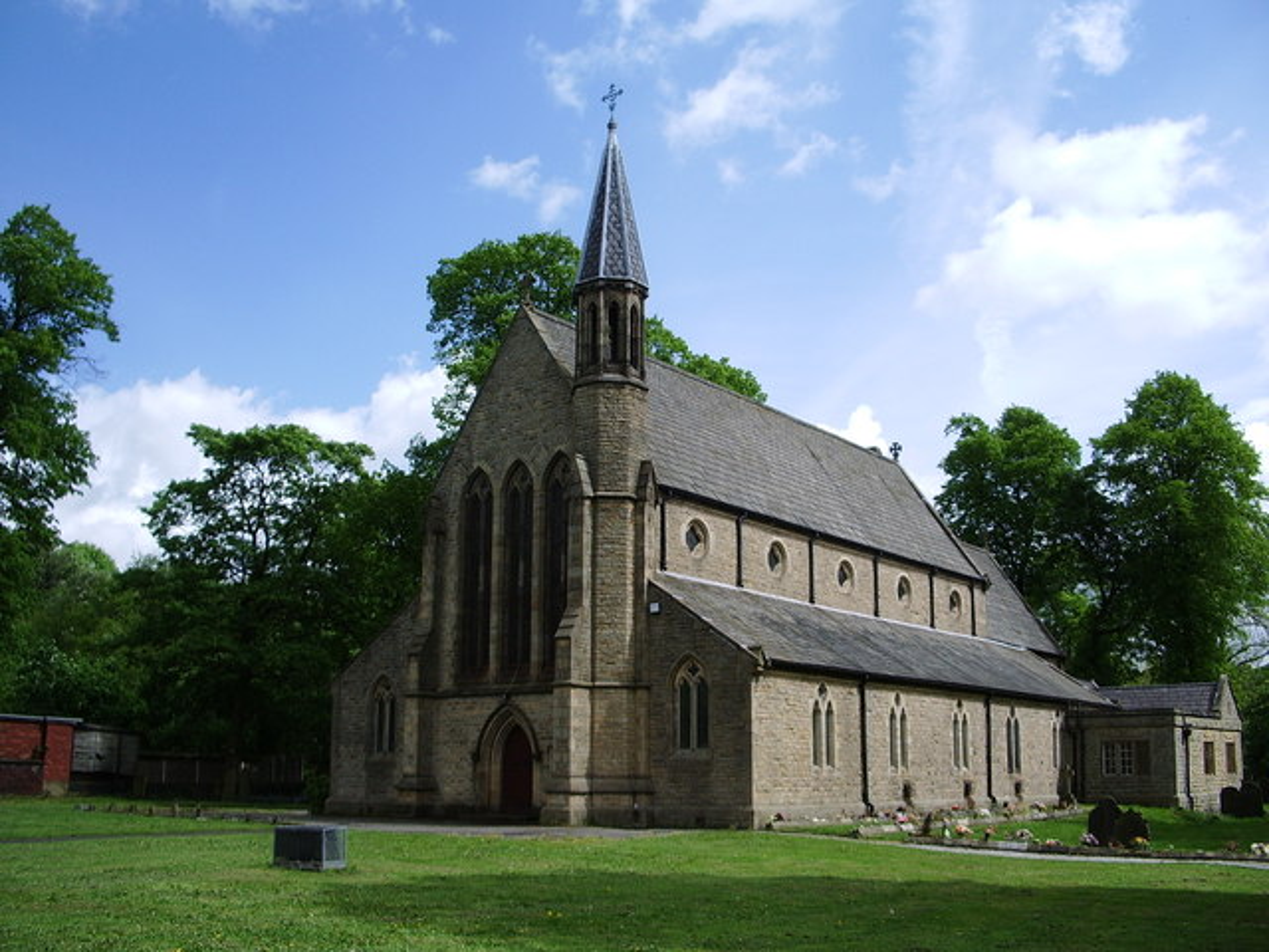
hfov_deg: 52.6
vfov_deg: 40.7
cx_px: 634
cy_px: 476
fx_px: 1283
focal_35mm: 35
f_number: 4.3
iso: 50
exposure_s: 1/400
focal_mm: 5.8
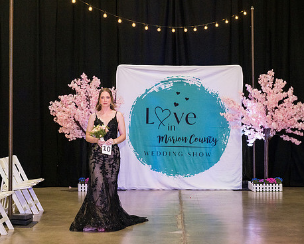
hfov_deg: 19.0
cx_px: 116
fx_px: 909
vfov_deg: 15.3
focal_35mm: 101
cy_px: 120
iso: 3200
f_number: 4
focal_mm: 85
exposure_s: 1/400
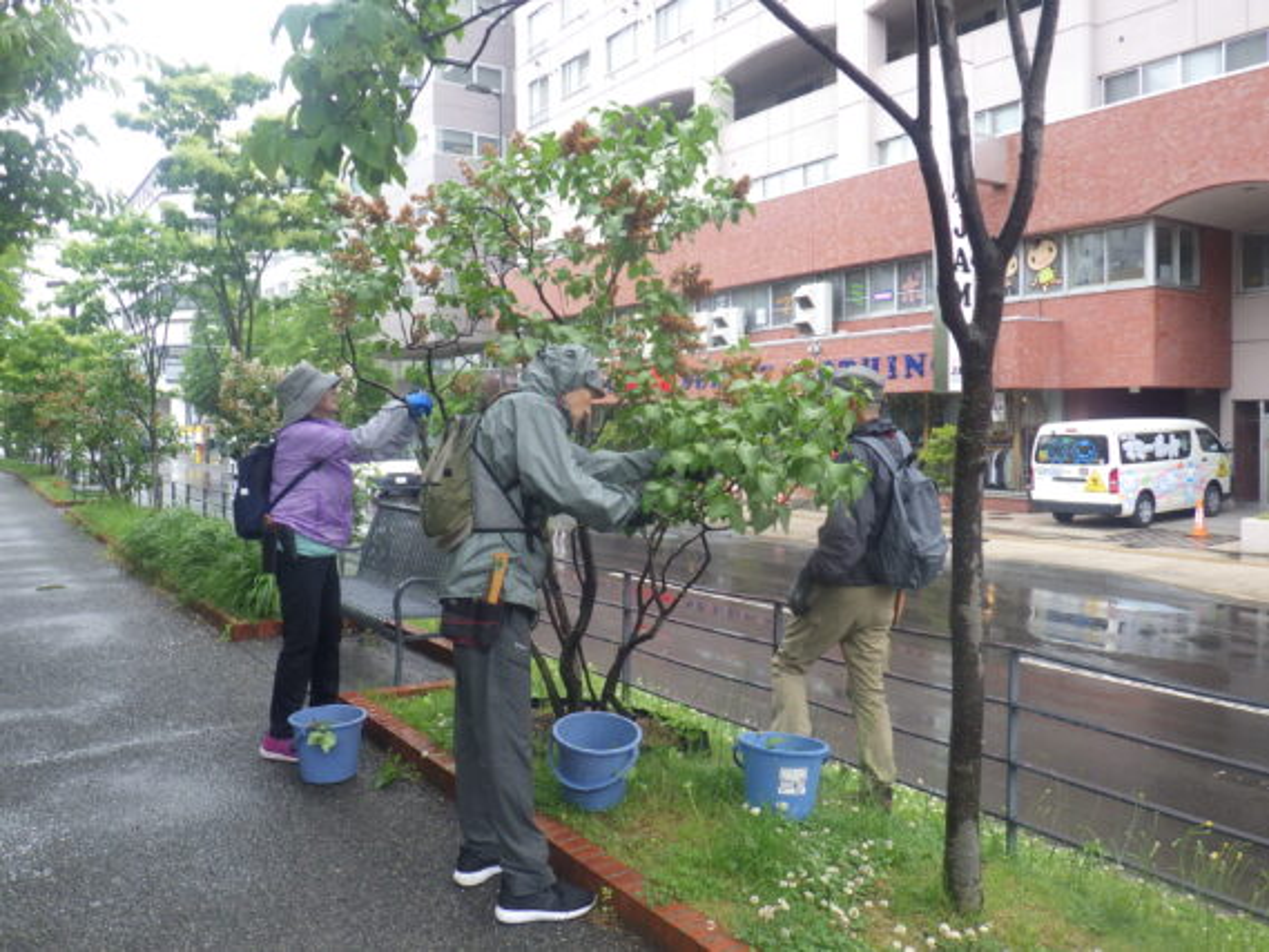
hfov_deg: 63.4
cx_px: 634
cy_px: 476
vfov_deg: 49.8
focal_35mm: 28
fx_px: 1027
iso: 125
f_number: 3.5
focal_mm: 5
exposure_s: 1/100
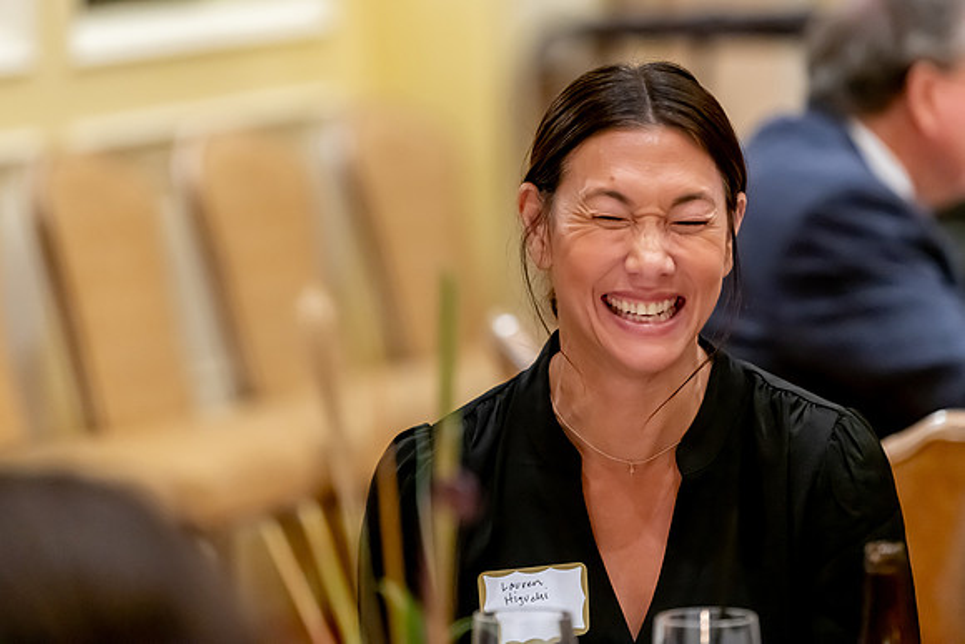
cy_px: 235
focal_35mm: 216
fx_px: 5787
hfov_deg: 9.5
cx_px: 482
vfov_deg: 6.4
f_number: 2.8
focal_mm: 170
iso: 6400
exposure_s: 1/200
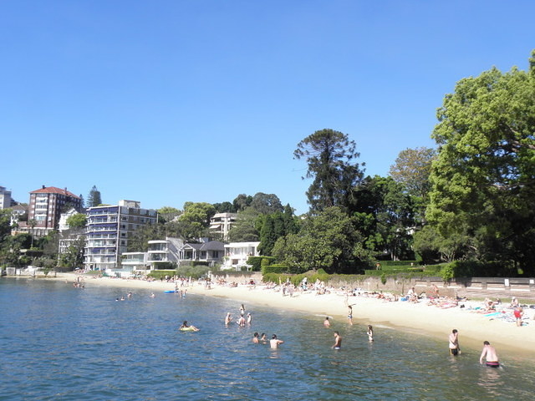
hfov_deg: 49.0
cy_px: 200
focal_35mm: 38
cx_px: 268
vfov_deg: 37.7
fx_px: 587
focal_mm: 6.85
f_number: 5
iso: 64
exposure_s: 1/250
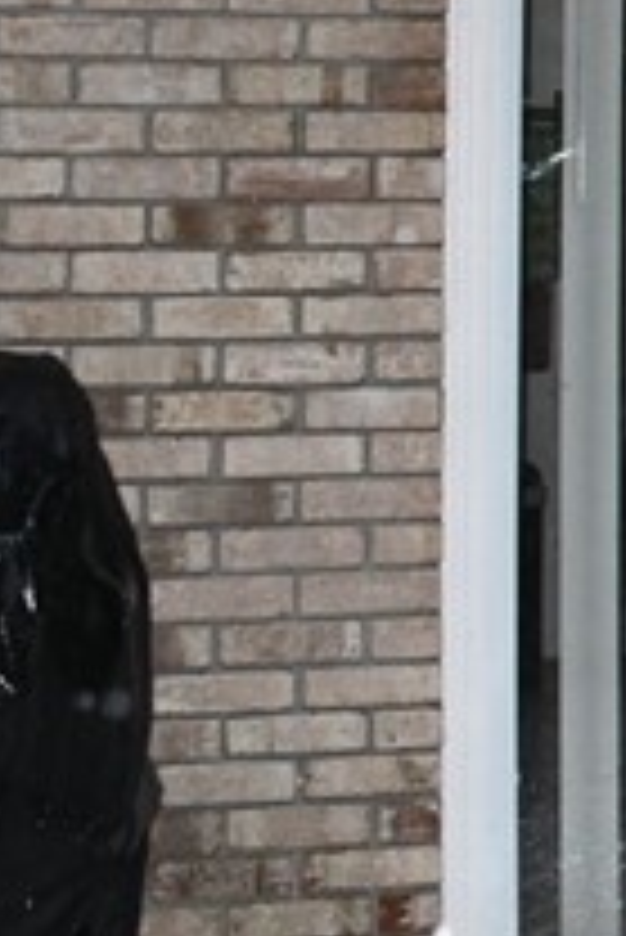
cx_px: 2193
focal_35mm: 141
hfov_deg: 7.7
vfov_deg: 14.2
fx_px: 3671
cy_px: -81
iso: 1000
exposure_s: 1/60
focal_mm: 18
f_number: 8
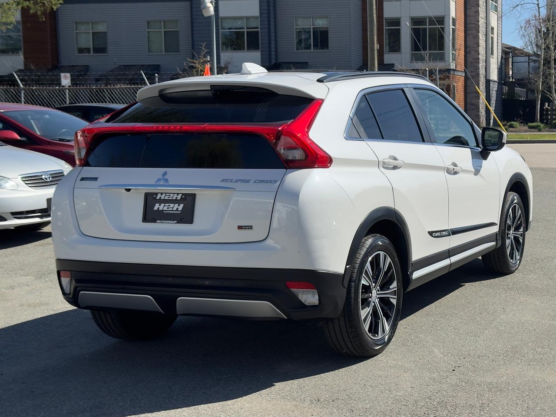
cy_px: 208
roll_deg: +1.6
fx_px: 771
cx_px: 278
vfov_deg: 30.3
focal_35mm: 48
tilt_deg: -3.9
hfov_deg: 39.7
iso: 64
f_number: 1.78
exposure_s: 1/4975
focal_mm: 6.76
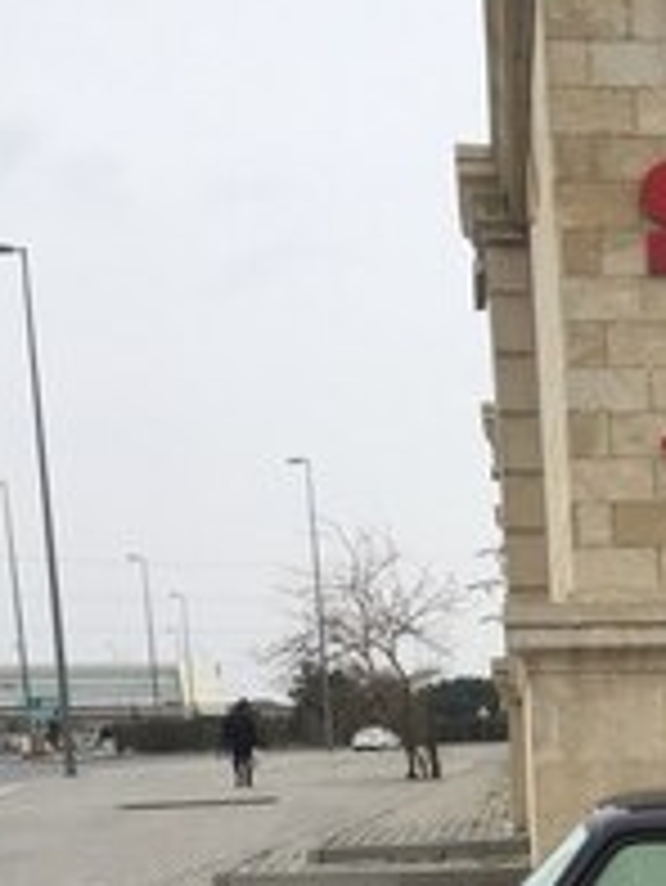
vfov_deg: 24.4
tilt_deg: -8.1
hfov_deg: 19.0
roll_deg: +1.8
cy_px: 1030
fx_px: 1871
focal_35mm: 73
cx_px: 806
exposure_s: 1/898
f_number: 2.2
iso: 32
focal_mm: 4.15
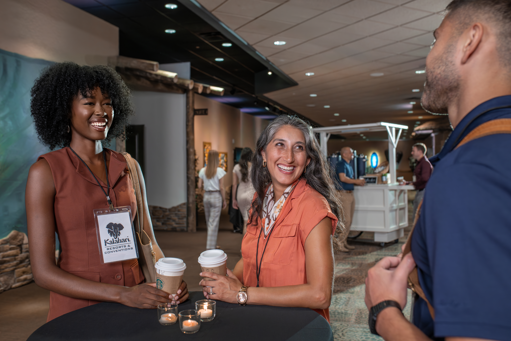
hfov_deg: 54.4
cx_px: 256
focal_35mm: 35
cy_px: 170
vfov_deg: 37.9
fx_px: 497
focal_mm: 35
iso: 500
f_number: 5
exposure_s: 1/30
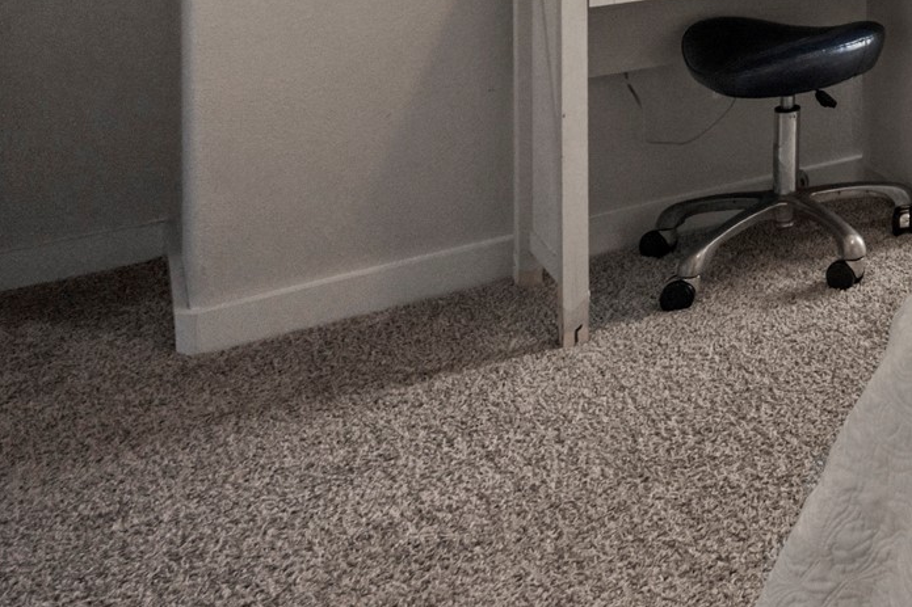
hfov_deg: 27.0
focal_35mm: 52
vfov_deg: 21.8
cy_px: -305
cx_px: 1374
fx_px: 1306
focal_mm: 16.5
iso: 400
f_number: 8
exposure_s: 1/5
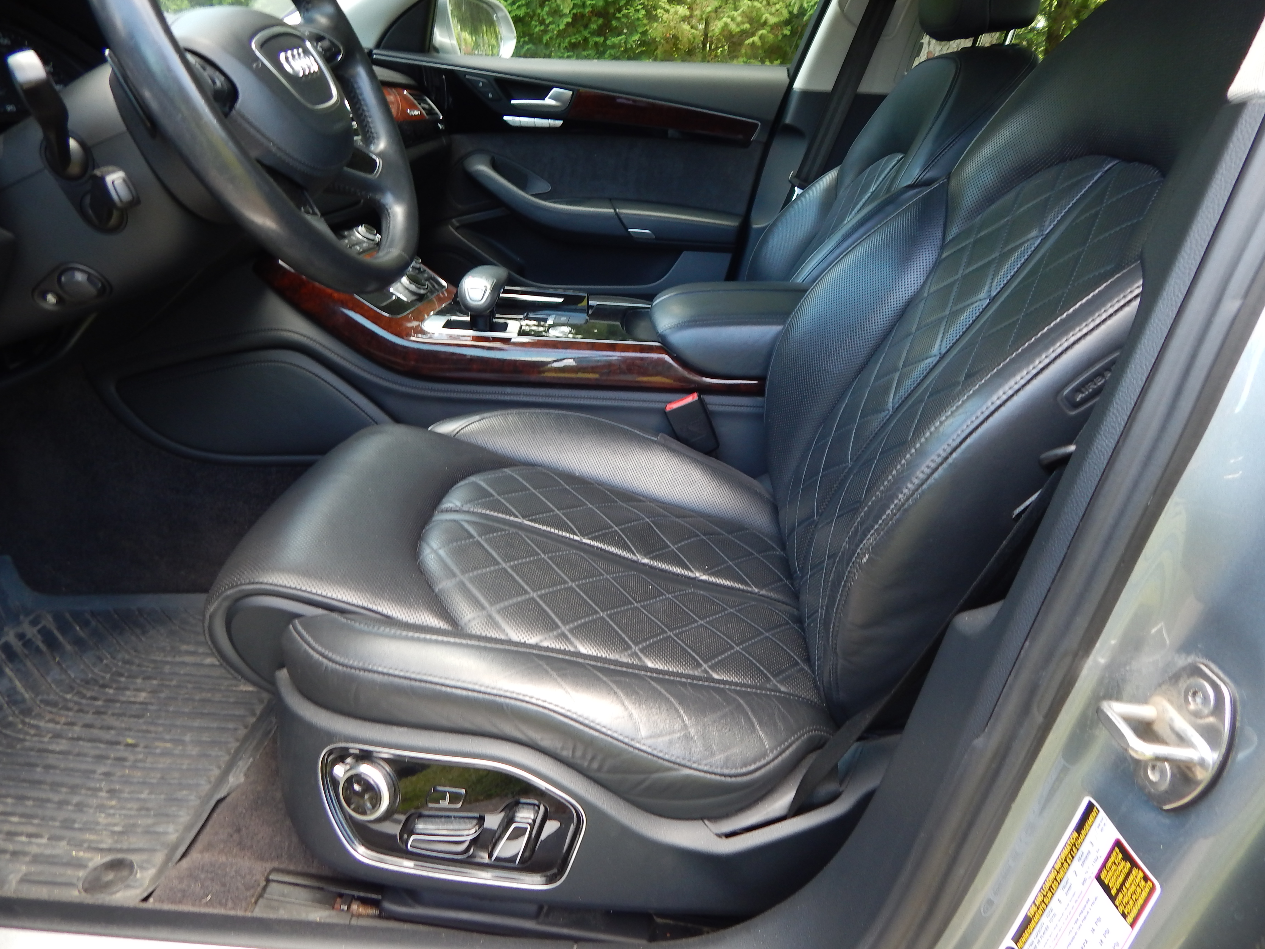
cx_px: 632
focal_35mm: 23
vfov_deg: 58.9
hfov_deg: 73.9
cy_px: 474
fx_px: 841
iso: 125
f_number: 3
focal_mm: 4
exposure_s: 1/40
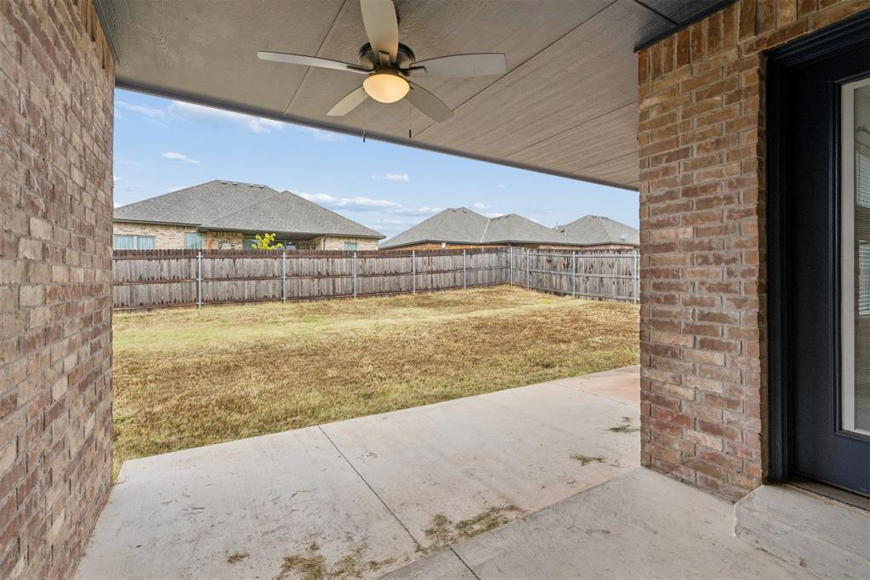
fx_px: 387
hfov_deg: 96.7
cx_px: 435
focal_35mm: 16
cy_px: 290
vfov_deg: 73.7
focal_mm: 16
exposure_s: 1/200
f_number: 8
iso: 200
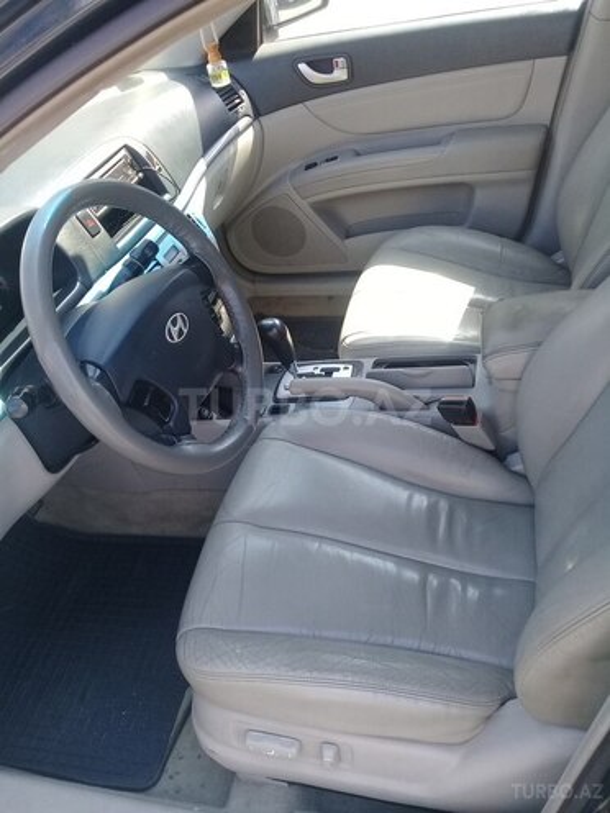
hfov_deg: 45.4
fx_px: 728
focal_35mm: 31
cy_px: 406
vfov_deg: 58.4
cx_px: 305
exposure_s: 1/108
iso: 50
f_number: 2.2
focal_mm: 3.3
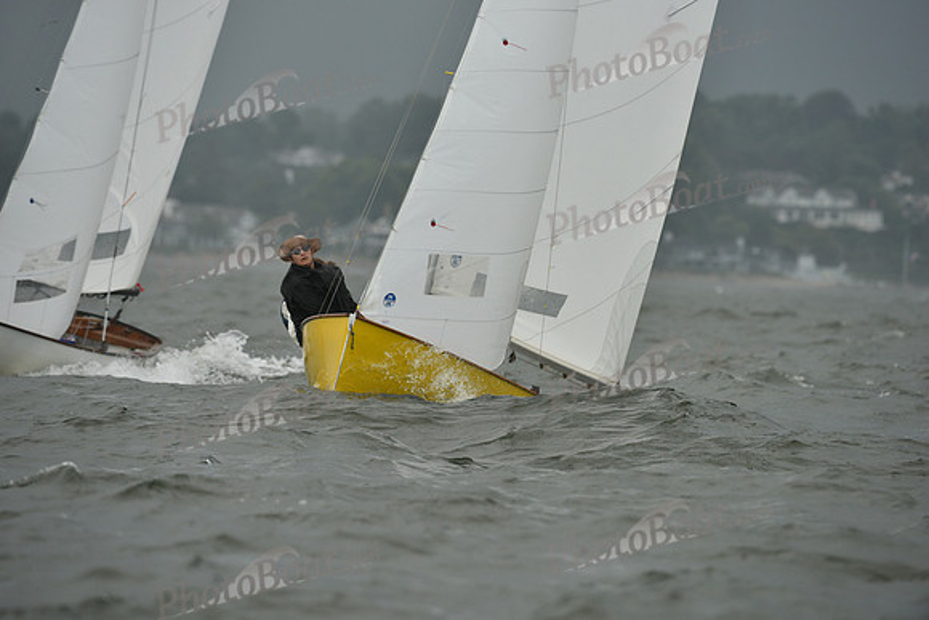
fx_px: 9034
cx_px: 464
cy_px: 310
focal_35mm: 350
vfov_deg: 3.9
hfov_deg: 5.9
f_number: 5.6
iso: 400
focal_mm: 350
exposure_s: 1/800
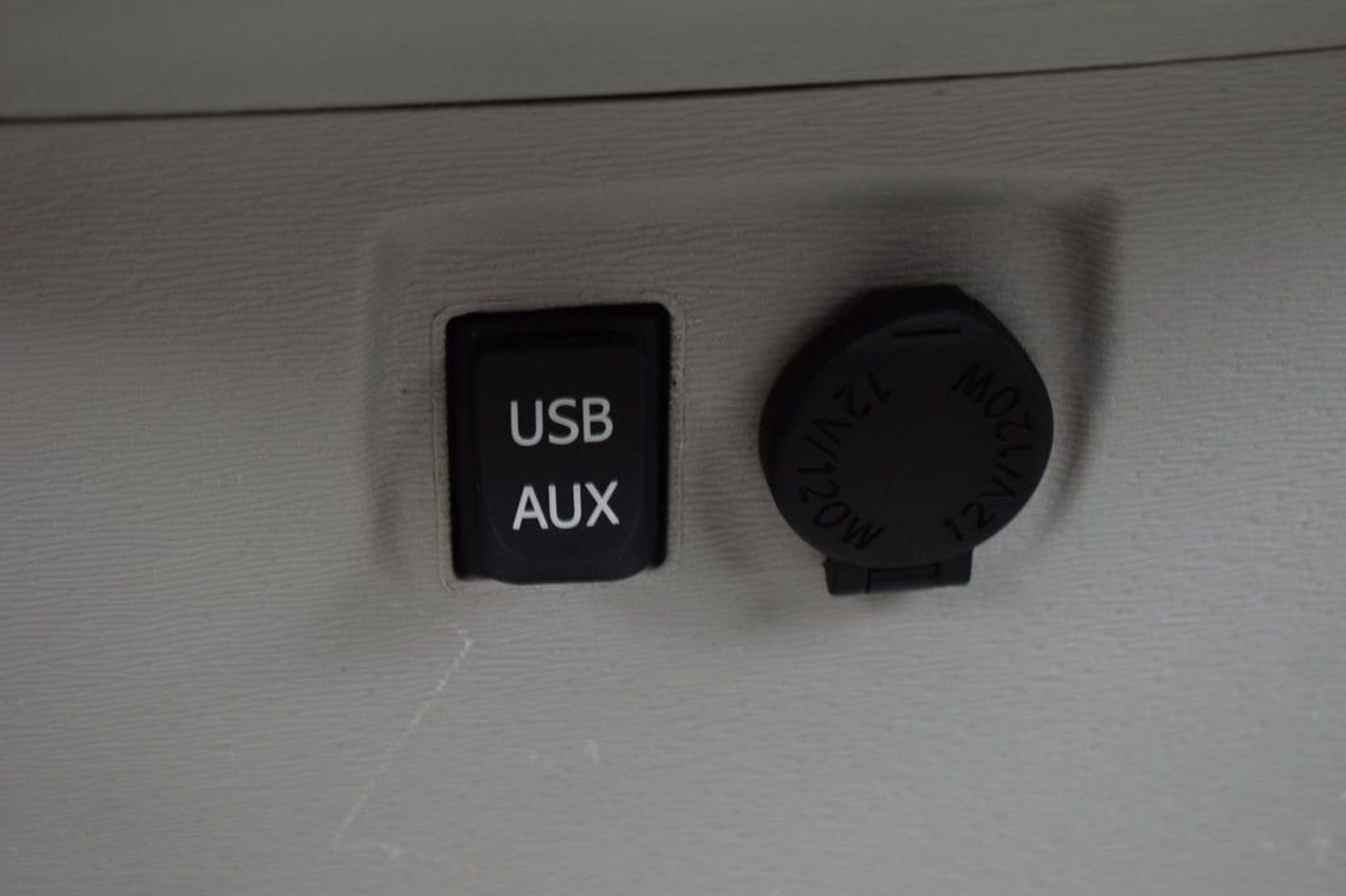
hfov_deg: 28.1
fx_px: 2691
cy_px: 448
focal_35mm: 72
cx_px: 673
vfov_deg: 18.9
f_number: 6.3
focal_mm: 48
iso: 500
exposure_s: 1/15
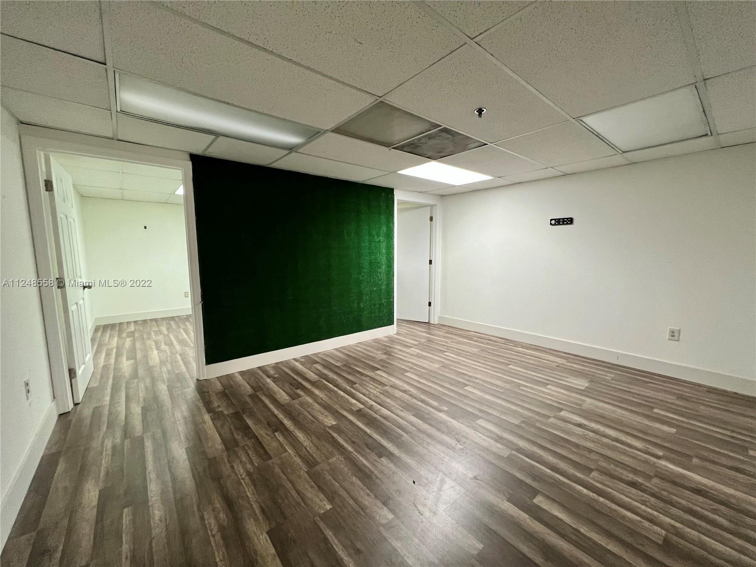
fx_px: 284
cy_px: 284
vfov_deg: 89.9
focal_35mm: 13
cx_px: 378
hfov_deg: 106.2
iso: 250
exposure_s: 1/60
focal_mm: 1.57
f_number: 1.8
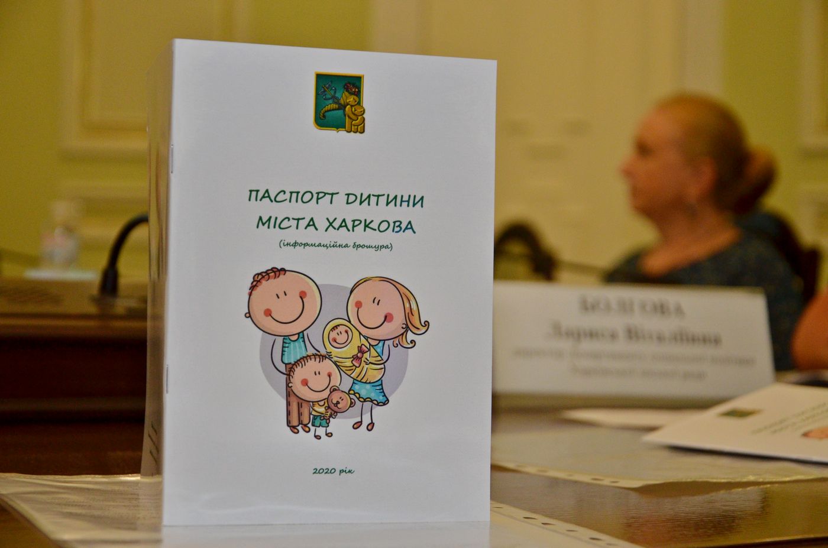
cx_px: 414
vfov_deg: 15.6
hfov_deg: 23.4
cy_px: 274
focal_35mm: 87
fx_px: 1997
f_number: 5
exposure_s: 1/250
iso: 800
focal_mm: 58
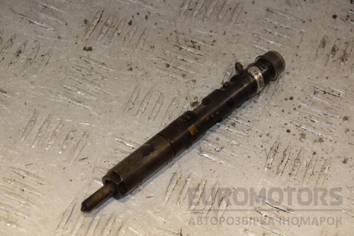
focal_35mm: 138
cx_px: 177
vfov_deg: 9.9
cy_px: 118
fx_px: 1357
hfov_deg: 14.9
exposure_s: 1/200
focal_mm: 92
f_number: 9
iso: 800
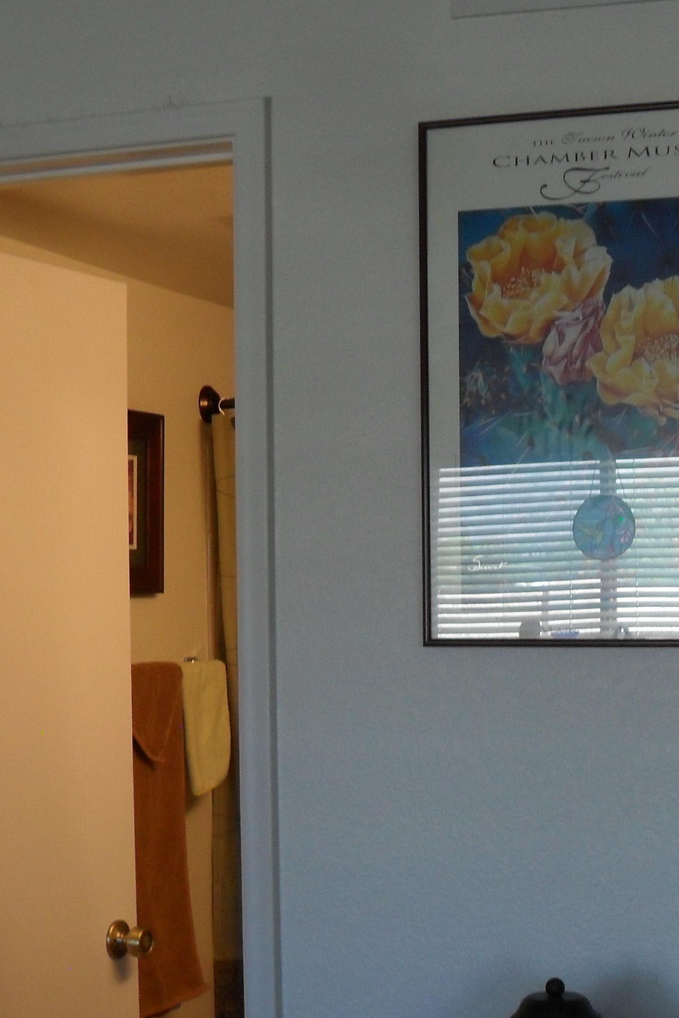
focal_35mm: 64
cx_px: 524
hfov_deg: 21.0
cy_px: 593
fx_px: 1810
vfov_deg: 31.4
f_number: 2.8
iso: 160
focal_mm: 6.2
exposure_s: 1/30
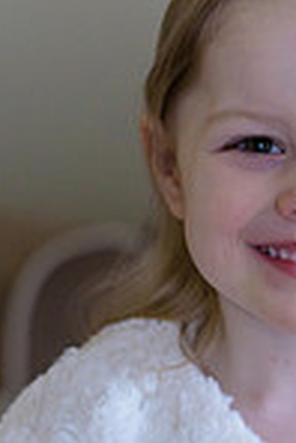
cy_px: 290
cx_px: 263
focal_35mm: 152
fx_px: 1870
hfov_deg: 9.0
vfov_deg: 13.5
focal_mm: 50
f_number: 2
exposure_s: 1/640
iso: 1600
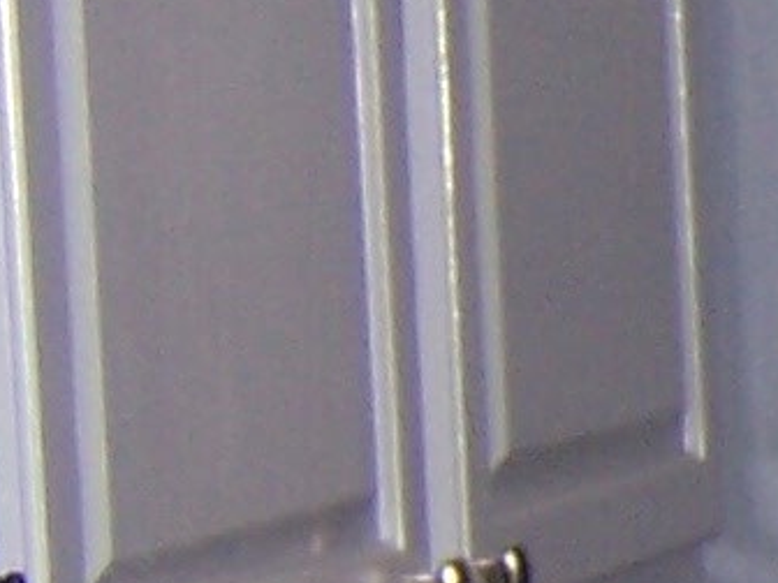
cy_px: 664
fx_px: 5686
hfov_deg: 6.7
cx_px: 2711
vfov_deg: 5.8
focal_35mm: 253
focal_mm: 5.5
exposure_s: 1/60
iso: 80
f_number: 2.8
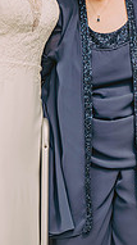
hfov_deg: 3.6
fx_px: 2164
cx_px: 87
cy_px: -26
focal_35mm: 334
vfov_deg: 6.4
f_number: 2.8
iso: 200
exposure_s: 1/2000
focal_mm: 135
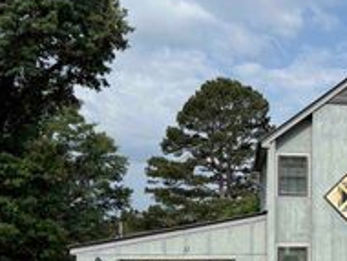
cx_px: 331
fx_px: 632
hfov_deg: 29.1
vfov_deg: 23.0
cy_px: 204
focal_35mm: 63
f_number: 1.78
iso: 80
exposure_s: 1/5714
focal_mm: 6.76
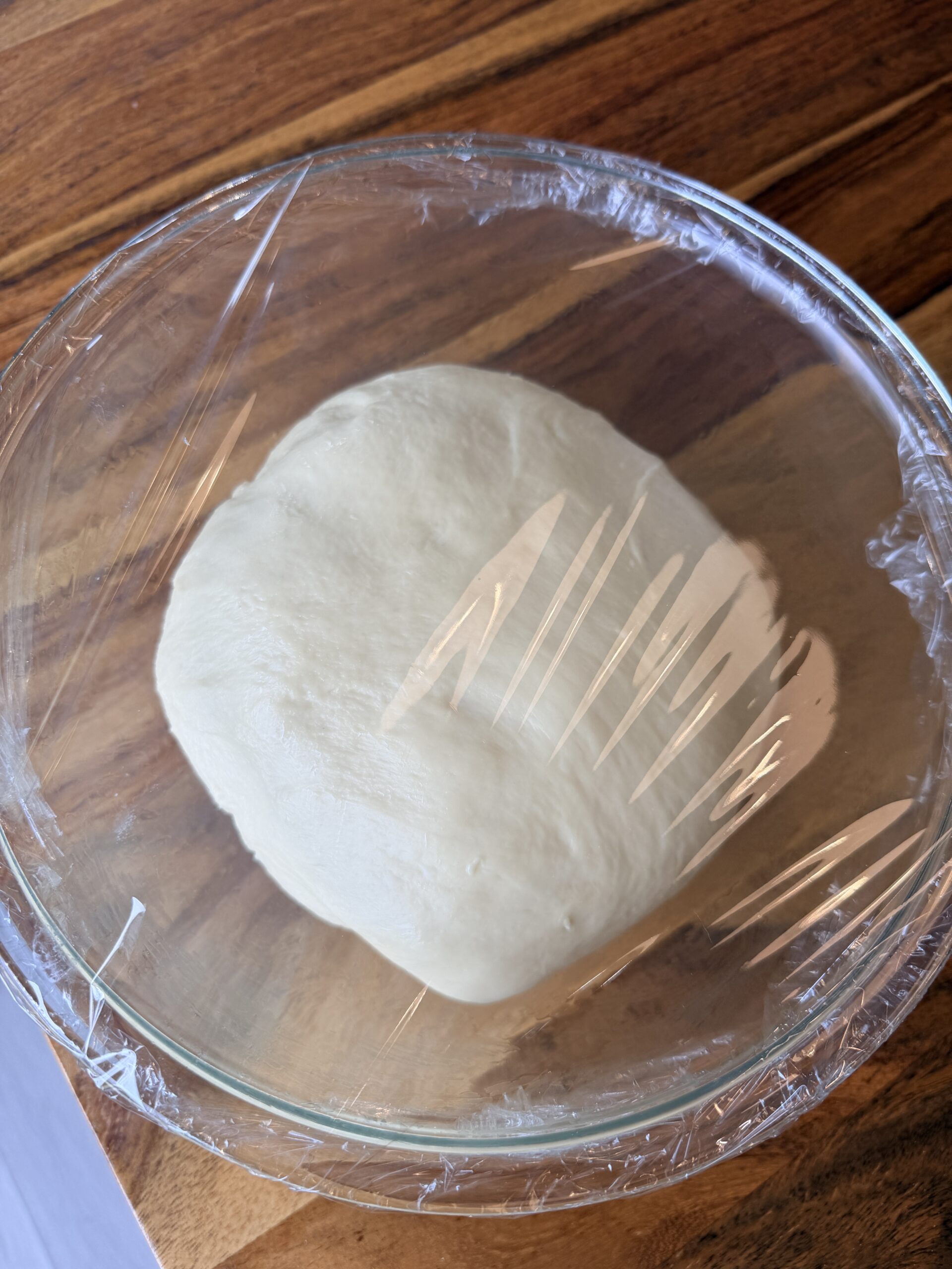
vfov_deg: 71.6
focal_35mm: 24
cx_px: 476
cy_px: 634
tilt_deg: -73.0
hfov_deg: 56.8
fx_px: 880
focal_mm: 6.76
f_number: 1.78
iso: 80
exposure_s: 1/467
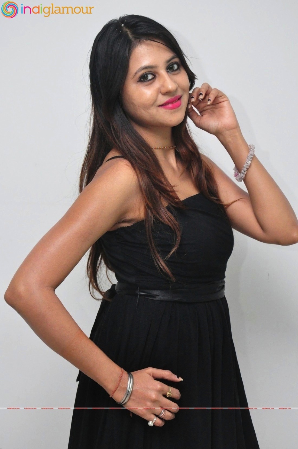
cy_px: 224
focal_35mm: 78
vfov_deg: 26.0
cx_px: 149
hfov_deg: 17.5
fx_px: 971
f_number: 6.3
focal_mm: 52
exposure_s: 1/125
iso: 3200
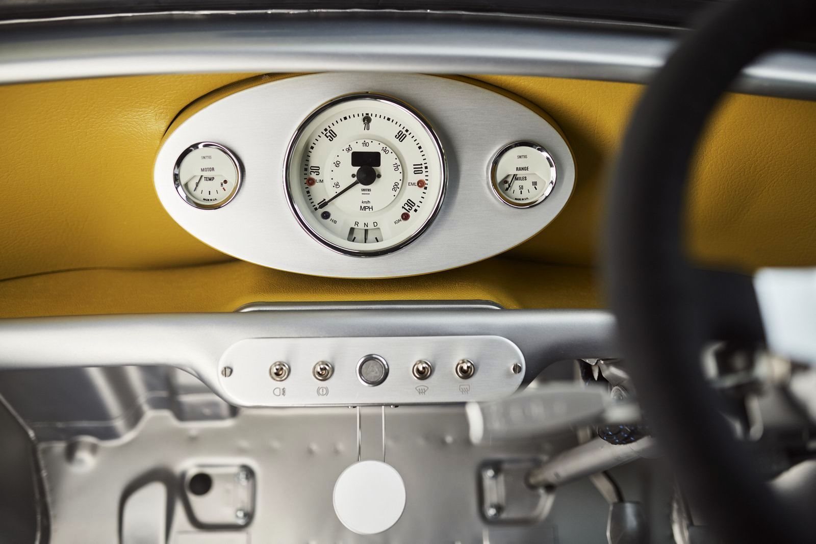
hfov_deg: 54.4
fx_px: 793
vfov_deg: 37.9
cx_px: 408
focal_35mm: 35
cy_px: 272
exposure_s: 1/125
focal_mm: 35
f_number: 2
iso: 160
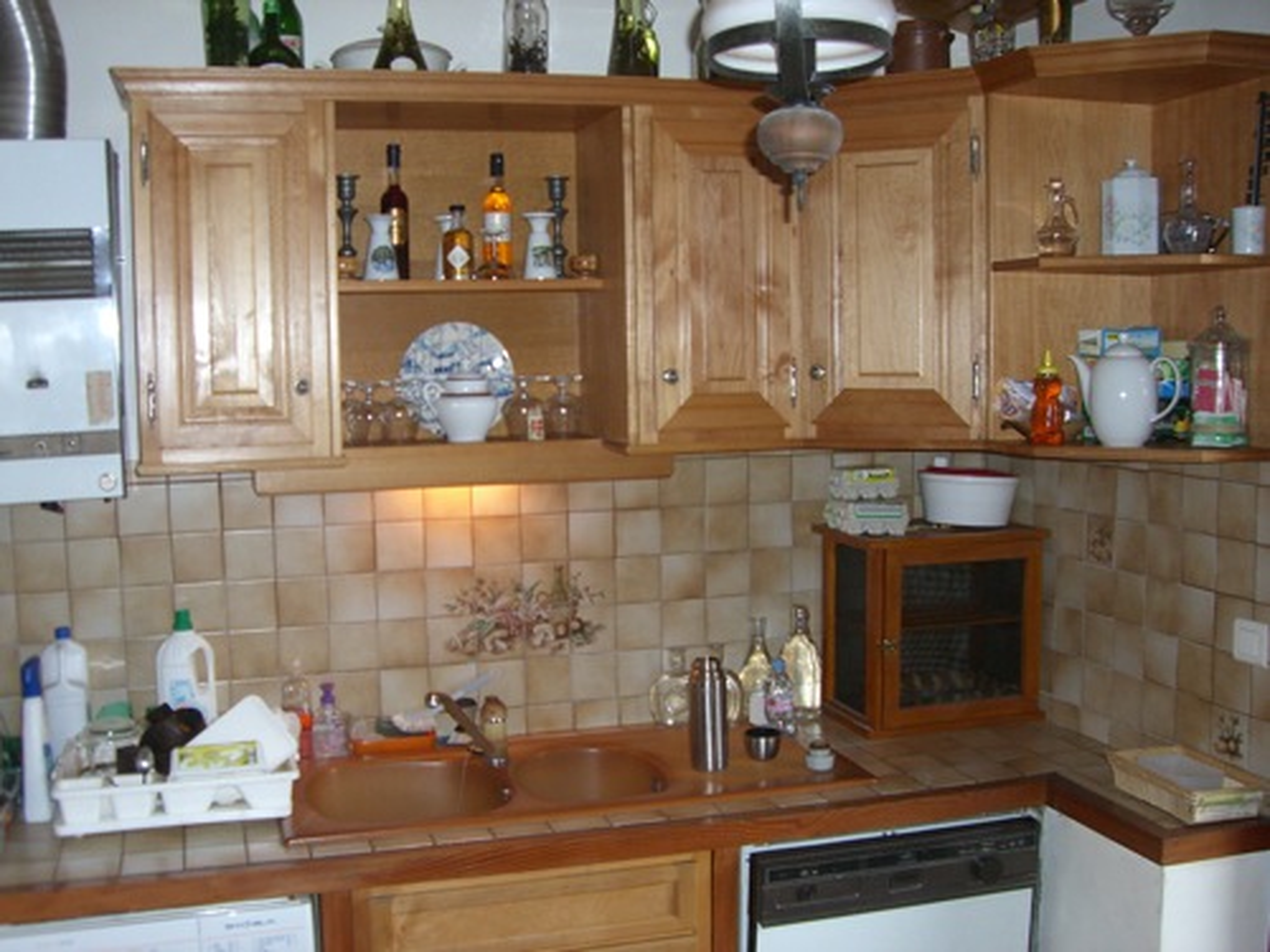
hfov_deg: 49.0
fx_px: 1394
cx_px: 635
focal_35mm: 38
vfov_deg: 37.7
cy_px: 476
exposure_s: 1/60
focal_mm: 6.2
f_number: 2.7
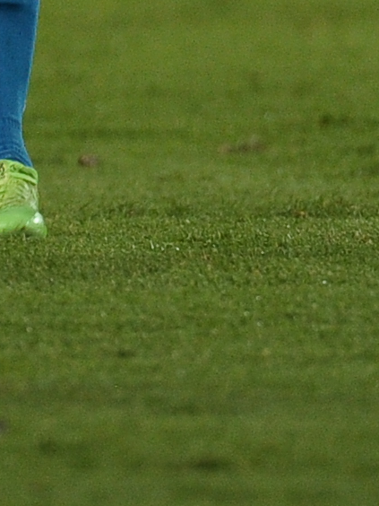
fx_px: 34919
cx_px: -114
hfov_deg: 0.6
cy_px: -510
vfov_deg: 0.8
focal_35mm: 2392
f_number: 4
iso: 2000
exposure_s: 1/1000
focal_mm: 330
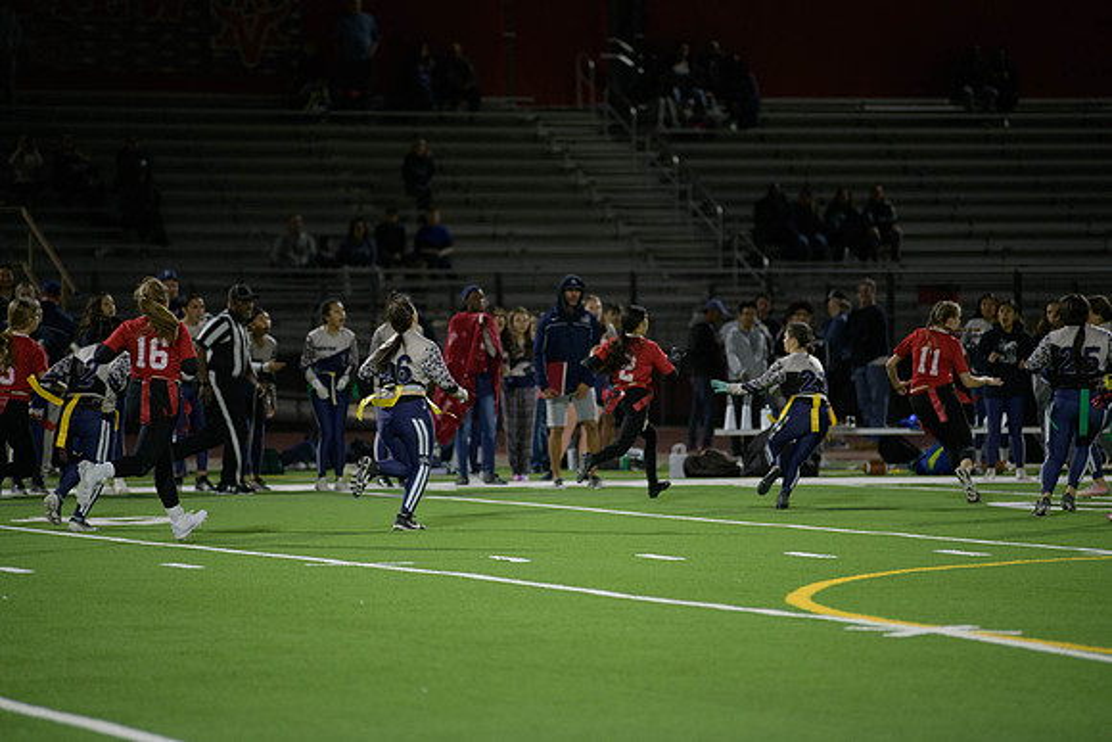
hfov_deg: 10.3
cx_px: 556
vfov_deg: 6.9
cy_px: 371
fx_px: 6179
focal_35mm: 200
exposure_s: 1/640
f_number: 2.8
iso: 2500
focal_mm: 200
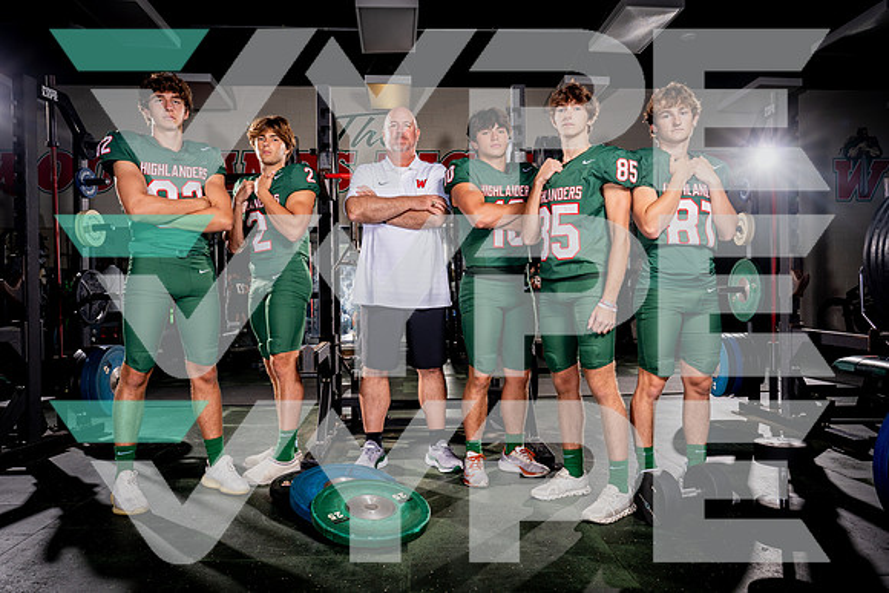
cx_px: 444
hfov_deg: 66.4
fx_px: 679
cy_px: 296
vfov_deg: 47.2
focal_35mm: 27
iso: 200
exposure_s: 1/250
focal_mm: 27
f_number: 5.6
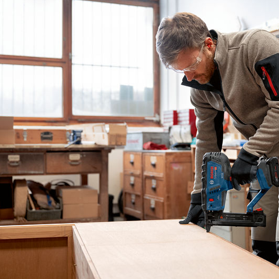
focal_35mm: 59
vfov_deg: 29.1
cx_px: 193
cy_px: 139
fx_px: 538
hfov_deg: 28.8
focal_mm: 46
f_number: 3.2
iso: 1250
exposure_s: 1/125
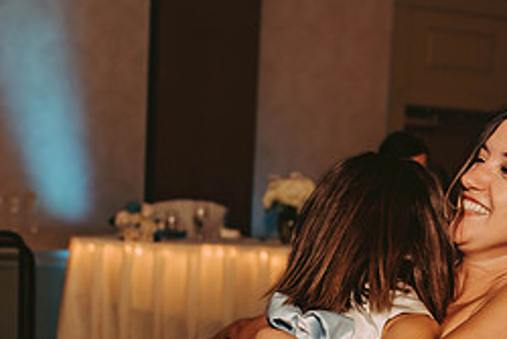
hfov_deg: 30.9
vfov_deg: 20.3
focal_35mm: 65
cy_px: 338
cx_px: 272
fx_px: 916
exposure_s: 1/60
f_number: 2.8
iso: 500
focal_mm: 28
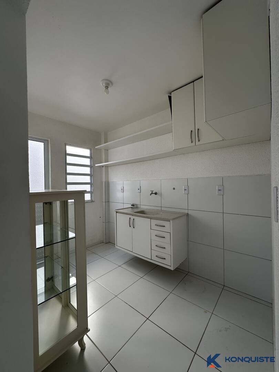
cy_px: 186
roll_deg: +0.6
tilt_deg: -0.3
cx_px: 140
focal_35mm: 14
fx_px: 150
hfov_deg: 85.7
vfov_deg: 102.1
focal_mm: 2.22
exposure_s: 1/120
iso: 64
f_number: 2.2
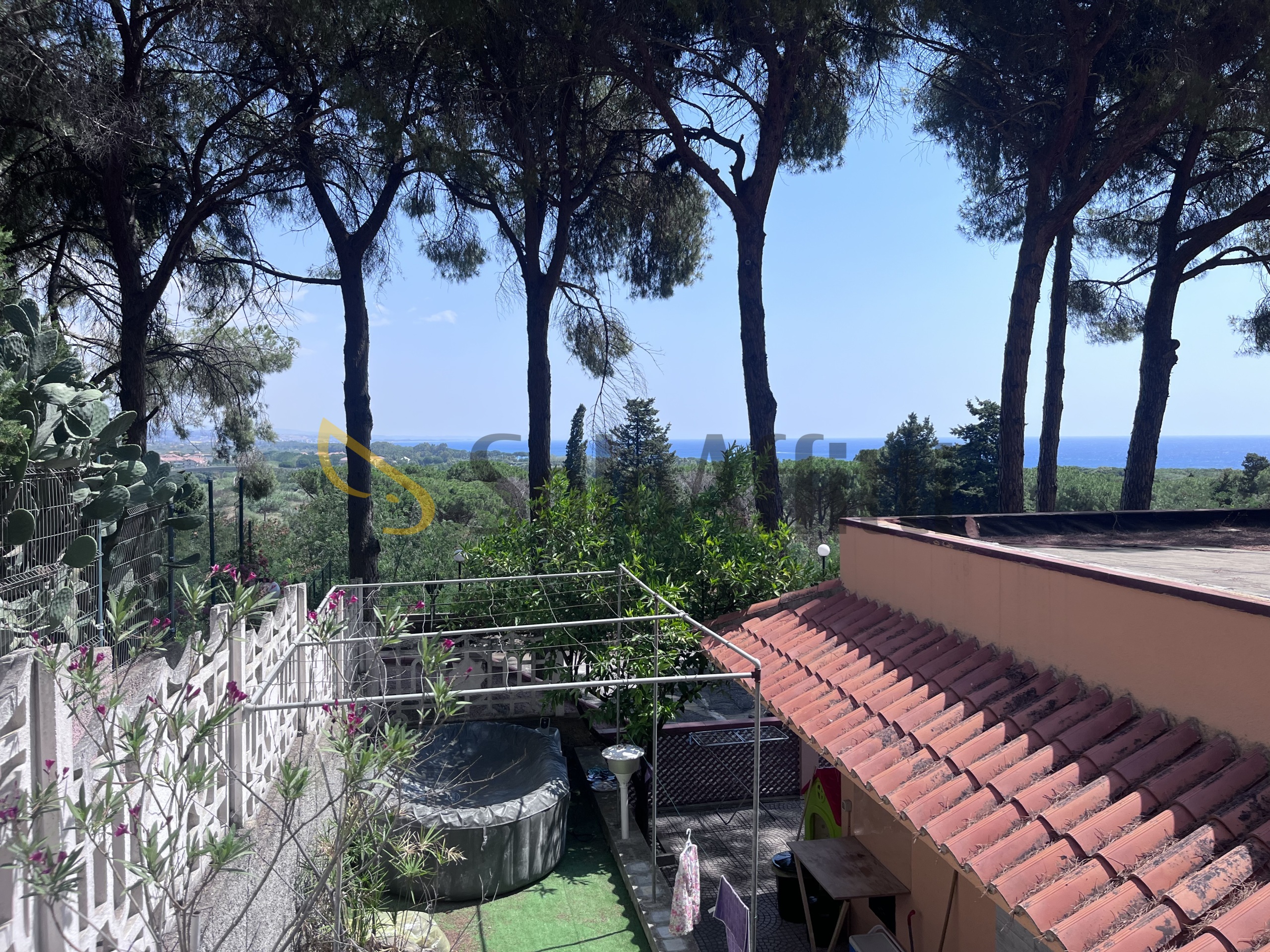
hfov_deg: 67.3
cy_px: 476
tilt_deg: -2.7
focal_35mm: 26
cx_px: 635
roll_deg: +0.5
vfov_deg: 53.1
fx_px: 954
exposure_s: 1/3521
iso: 50
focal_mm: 5.1
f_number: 1.6
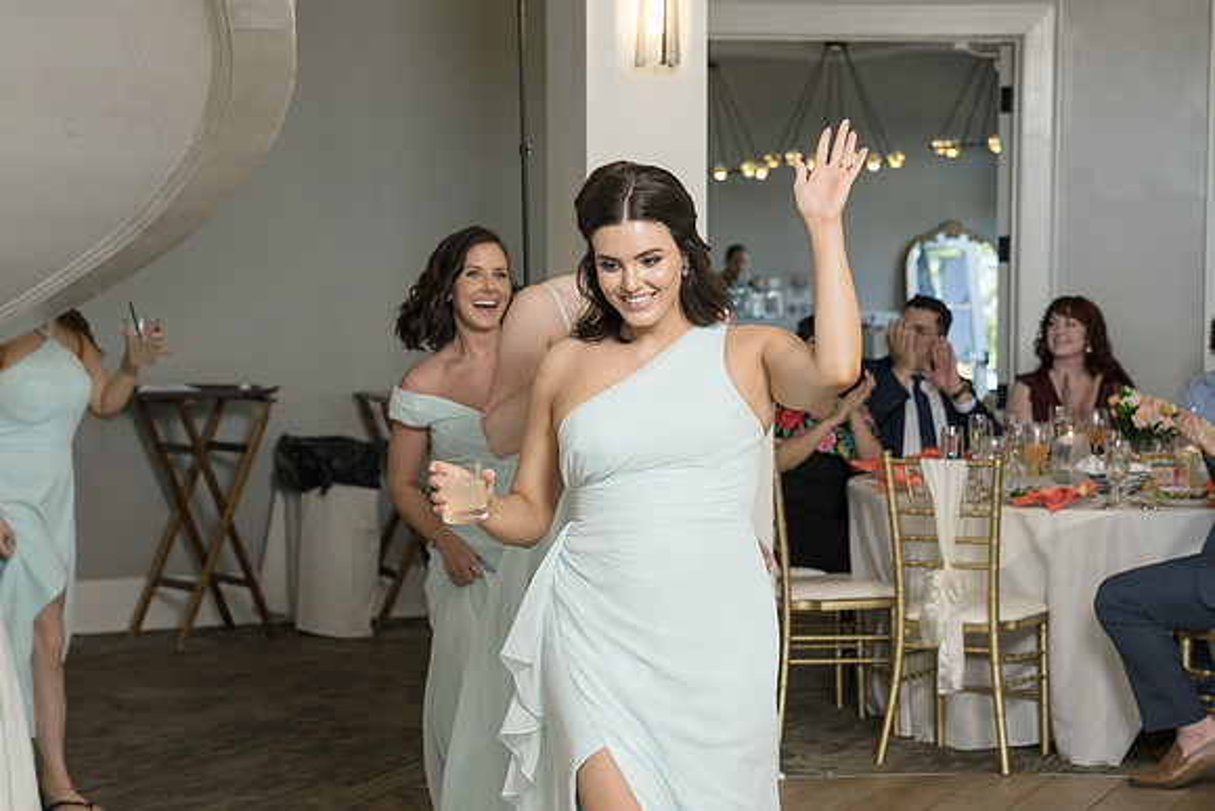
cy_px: 446
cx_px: 724
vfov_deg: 16.3
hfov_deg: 24.3
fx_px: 2821
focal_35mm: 84
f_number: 4
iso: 800
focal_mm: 59
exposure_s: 1/200
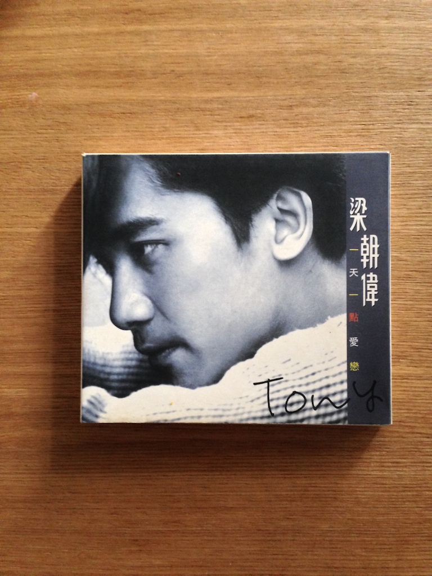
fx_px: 549
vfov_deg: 55.4
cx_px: 216
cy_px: 288
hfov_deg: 42.9
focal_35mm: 33
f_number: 2.4
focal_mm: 4.12
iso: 320
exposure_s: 1/20
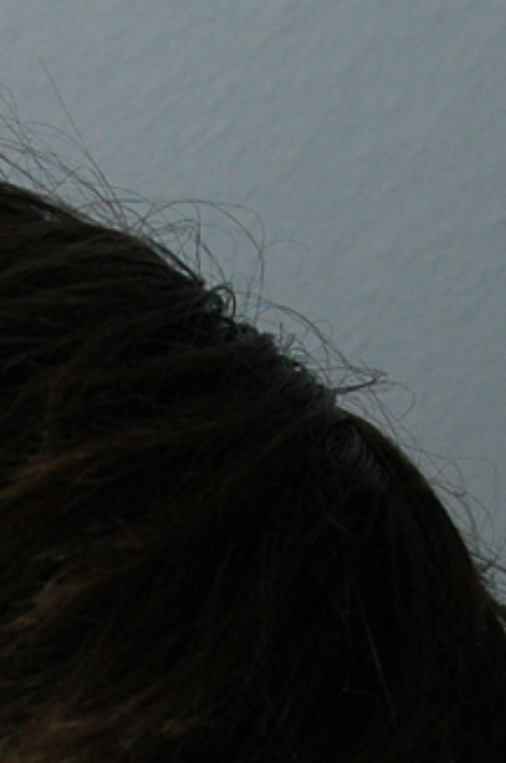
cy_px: 1160
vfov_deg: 10.6
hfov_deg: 7.1
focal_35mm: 186
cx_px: -410
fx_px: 3940
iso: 400
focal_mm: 27
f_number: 5
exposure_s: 1/60
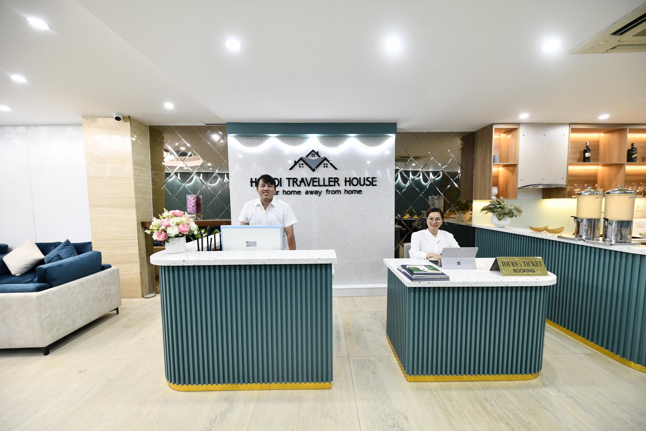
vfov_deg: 90.0
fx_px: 215
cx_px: 323
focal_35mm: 12
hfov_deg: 112.6
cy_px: 216
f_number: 4
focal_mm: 12
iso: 800
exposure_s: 1/40
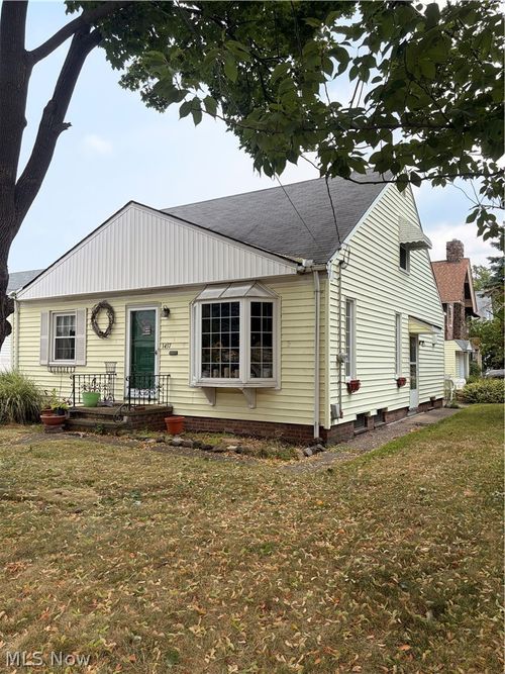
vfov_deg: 67.3
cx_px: 252
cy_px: 337
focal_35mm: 26
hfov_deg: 53.0
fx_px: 506
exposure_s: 1/1799
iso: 50
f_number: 1.6
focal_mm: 5.96
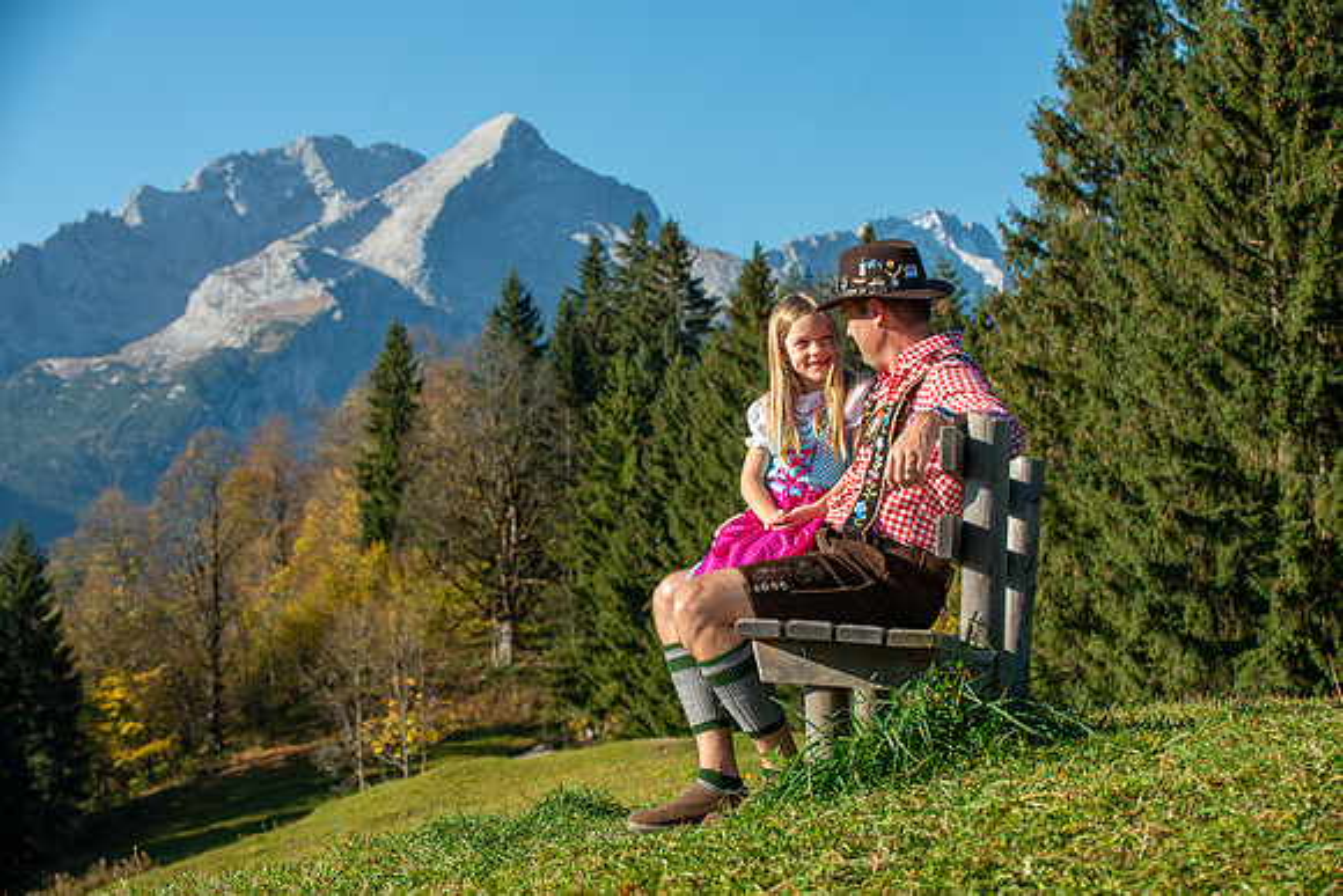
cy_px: 448
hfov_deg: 23.6
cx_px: 672
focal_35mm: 86
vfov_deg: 15.9
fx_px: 3209
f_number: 9
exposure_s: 1/320
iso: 100
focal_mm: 86
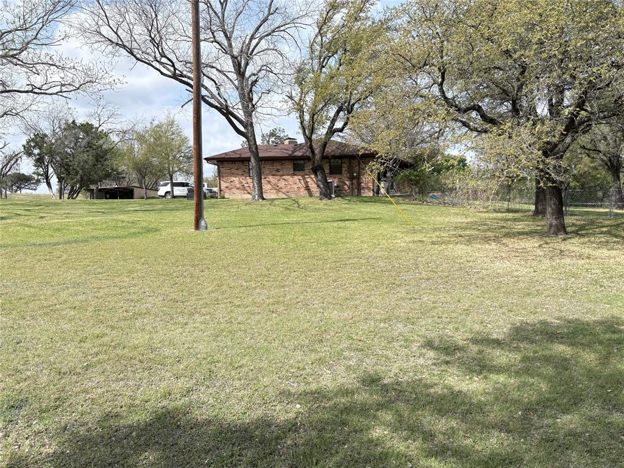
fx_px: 469
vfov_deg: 53.1
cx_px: 312
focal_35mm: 26
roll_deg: +2.6
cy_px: 234
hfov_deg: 67.3
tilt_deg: -3.8
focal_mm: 5.96
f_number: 1.6
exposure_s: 1/2012
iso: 50
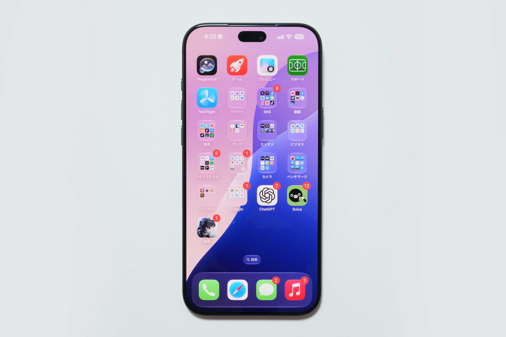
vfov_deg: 20.3
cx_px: 253
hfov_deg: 30.1
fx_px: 942
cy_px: 168
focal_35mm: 67
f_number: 22
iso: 1600
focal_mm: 67
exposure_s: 1/2
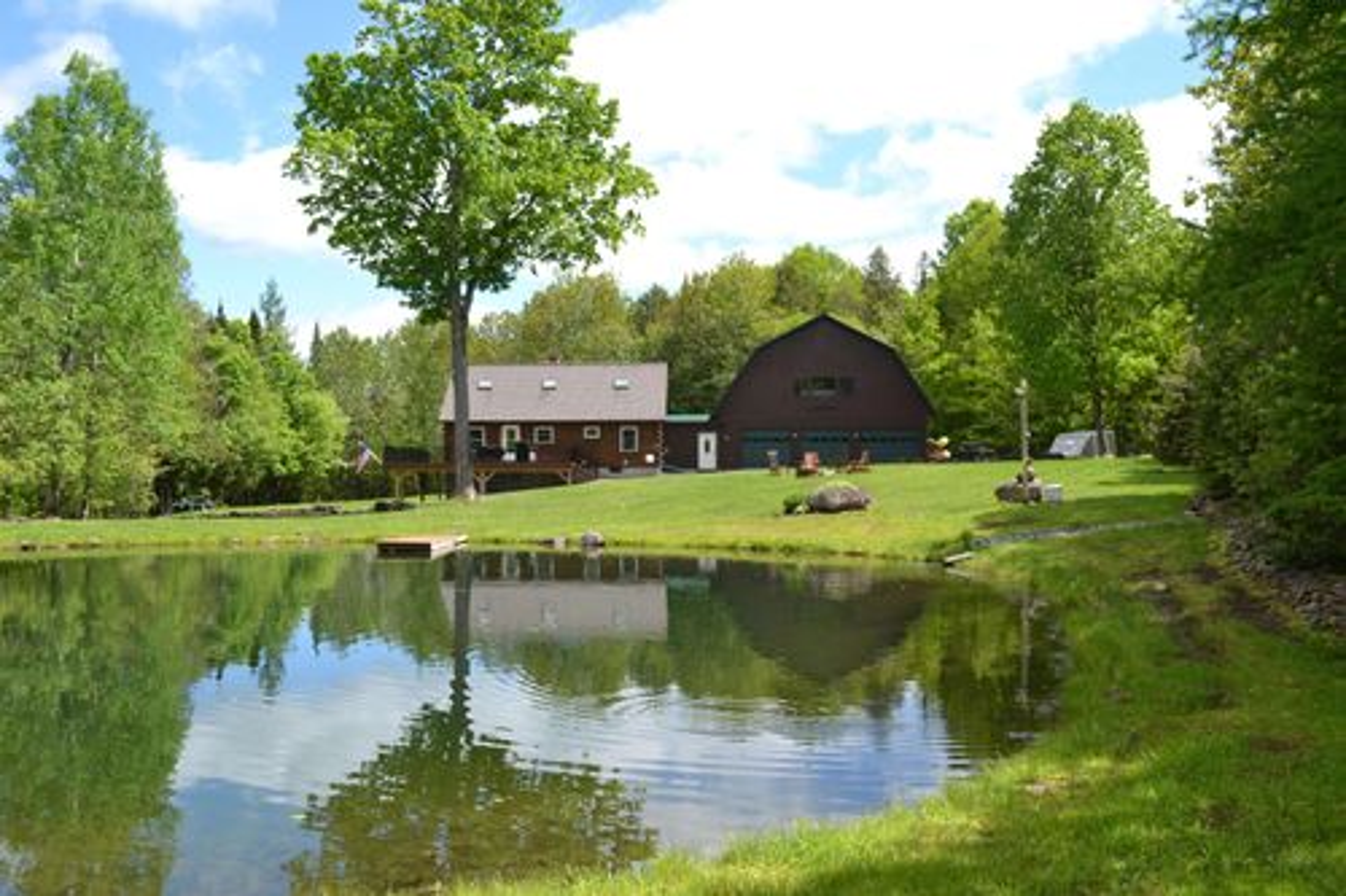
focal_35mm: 33
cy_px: 448
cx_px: 673
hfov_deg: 57.2
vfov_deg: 39.9
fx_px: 1233
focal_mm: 22
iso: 100
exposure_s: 1/200
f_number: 7.1
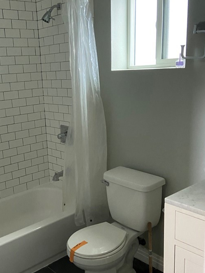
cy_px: 147
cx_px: 64
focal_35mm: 40
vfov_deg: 46.8
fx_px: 316
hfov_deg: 35.5
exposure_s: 1/40
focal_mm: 4.25
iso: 400
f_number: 1.8
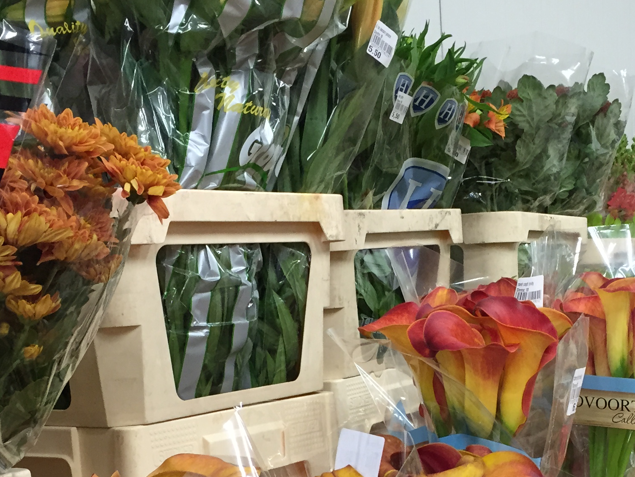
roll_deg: +3.4
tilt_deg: -9.3
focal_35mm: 63
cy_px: 484
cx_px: 368
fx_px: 1156
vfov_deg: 22.4
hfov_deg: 30.7
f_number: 2.2
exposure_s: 1/33
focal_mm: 4.15
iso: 80
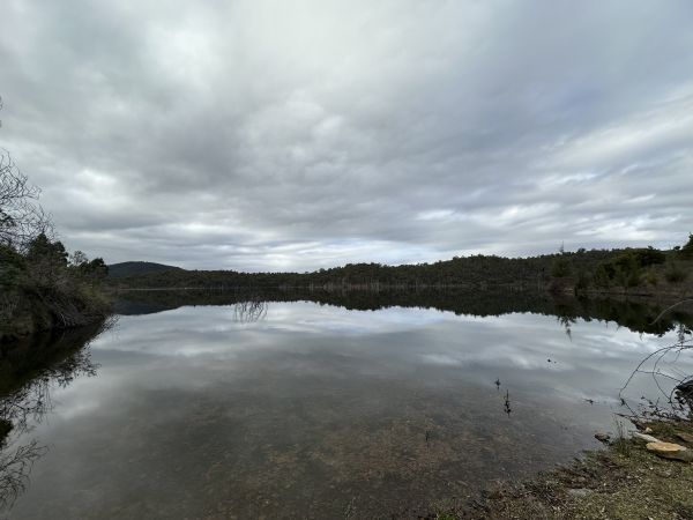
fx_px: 280
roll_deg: +0.1
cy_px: 260
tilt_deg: +5.0
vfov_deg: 85.7
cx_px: 346
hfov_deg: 102.1
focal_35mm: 14
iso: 50
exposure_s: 1/1618
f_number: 2.2
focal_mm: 2.22
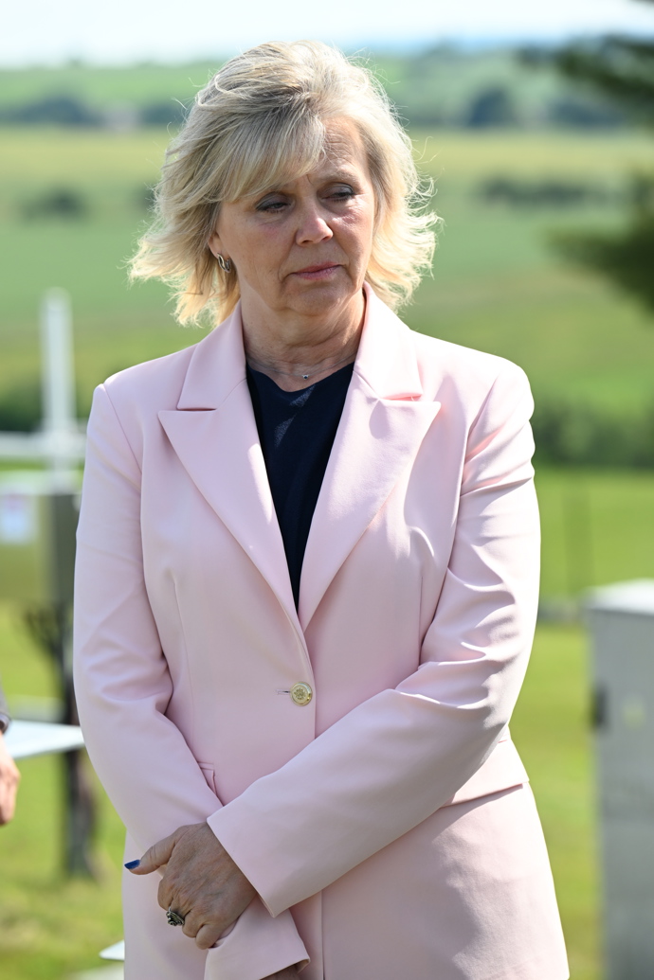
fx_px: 4496
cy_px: 490
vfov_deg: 12.5
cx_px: 327
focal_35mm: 165
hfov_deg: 8.3
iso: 320
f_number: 5.6
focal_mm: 165
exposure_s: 1/800
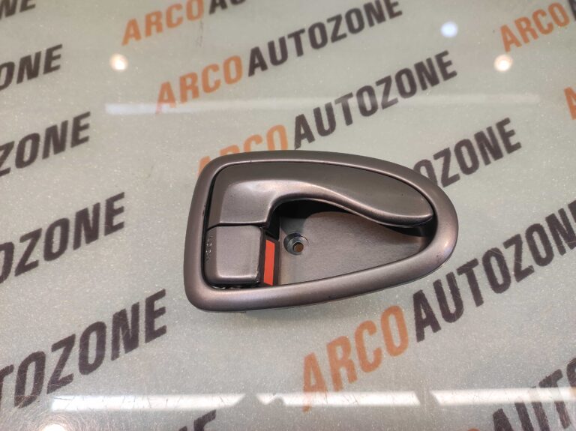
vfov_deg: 74.7
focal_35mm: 17
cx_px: 288
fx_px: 283
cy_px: 216
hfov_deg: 91.1
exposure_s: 1/33
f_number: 1.79
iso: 113
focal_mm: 4.74
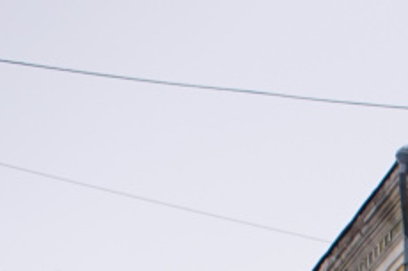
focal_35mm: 162
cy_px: 579
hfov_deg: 11.5
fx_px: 1835
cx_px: 788
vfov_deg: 8.0
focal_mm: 31
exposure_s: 1/1250
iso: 800
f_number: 5
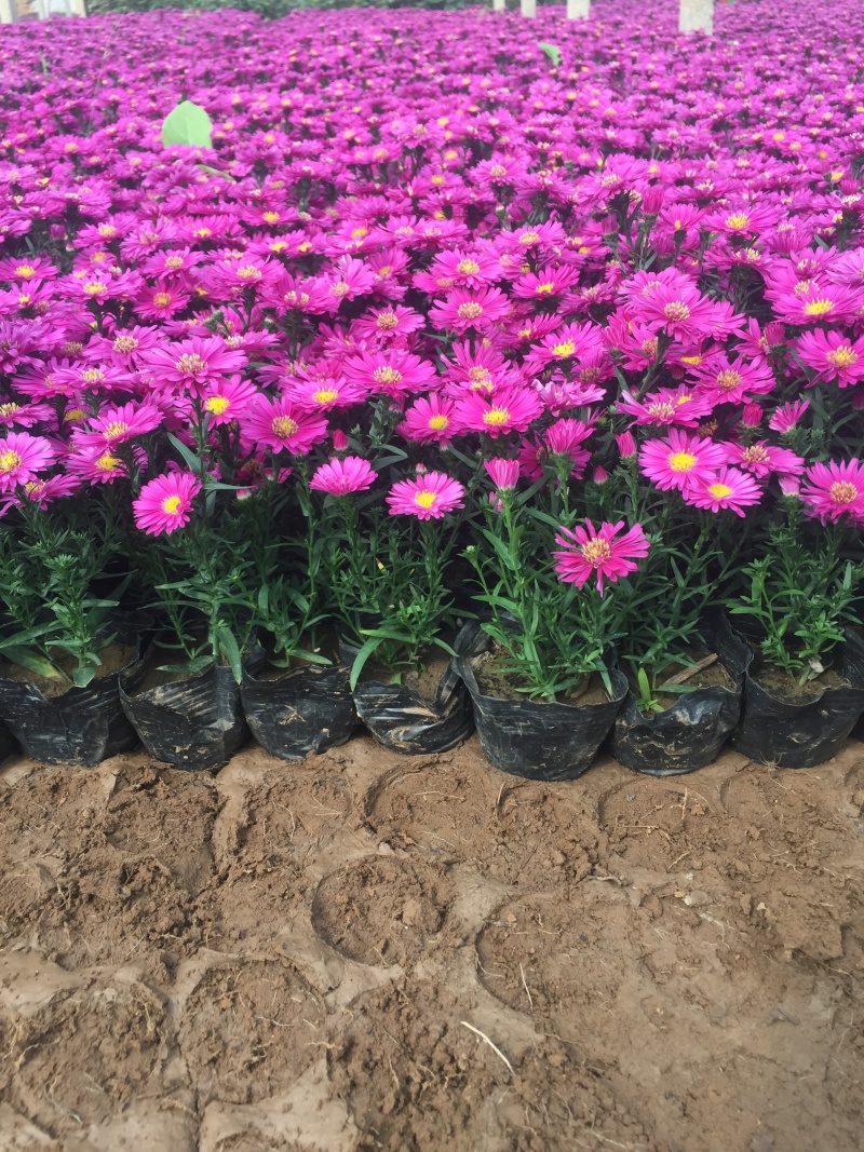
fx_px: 965
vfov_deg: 61.7
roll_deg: +1.6
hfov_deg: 48.2
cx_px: 432
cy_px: 576
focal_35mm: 29
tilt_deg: -30.9
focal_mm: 4.15
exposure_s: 1/444
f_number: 2.2
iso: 32
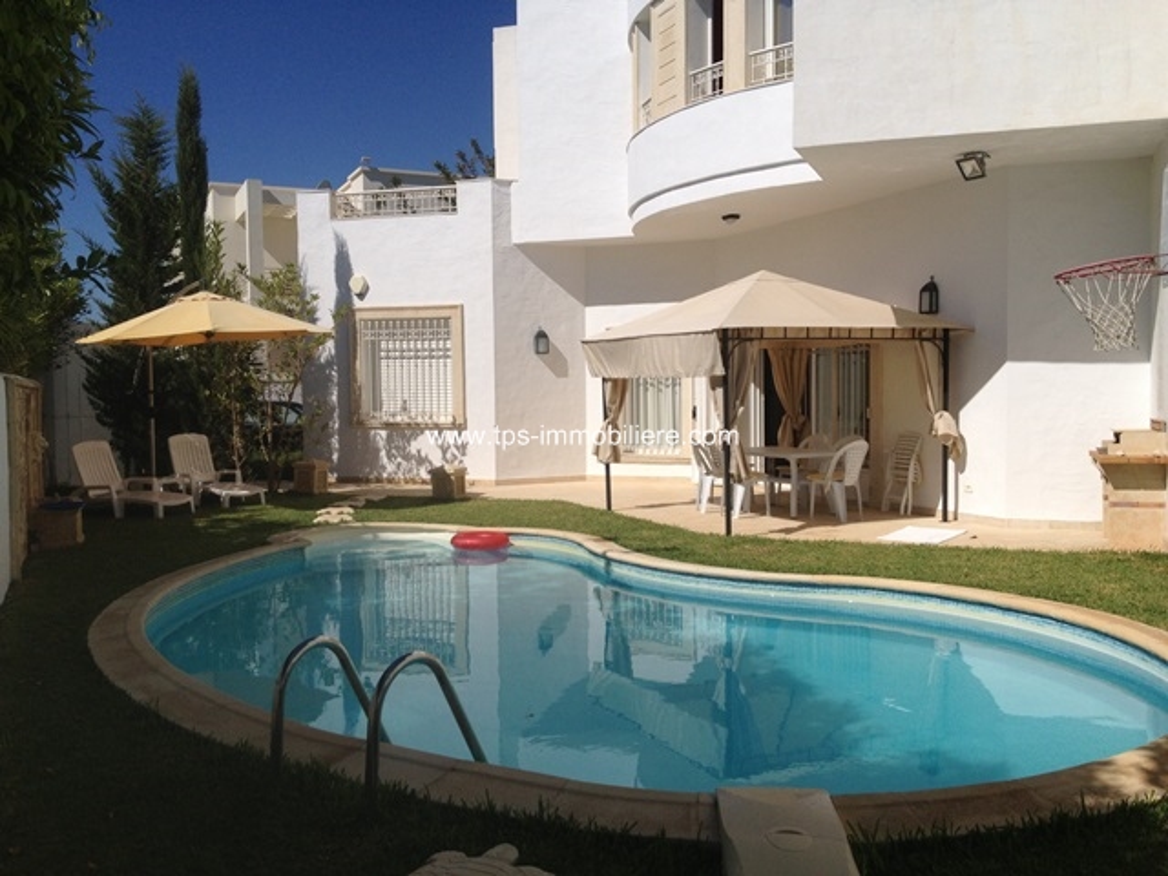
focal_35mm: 35
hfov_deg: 52.6
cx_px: 584
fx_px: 1181
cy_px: 438
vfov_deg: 40.7
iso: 50
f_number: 2.4
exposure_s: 1/5025
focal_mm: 4.28
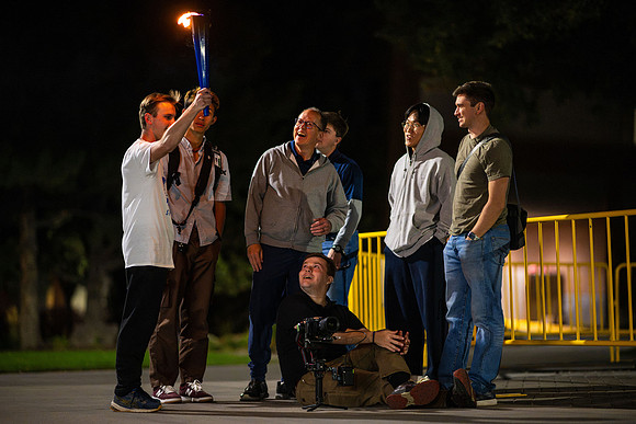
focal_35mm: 105
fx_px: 1855
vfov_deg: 13.0
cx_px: 318
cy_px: 212
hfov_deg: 19.5
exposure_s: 1/400
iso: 2000
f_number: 1.4
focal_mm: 105
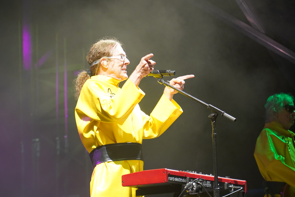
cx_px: 100
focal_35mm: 153
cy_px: 93
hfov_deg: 13.4
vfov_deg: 9.0
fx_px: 1254
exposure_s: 1/160
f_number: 4
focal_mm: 105
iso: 1600
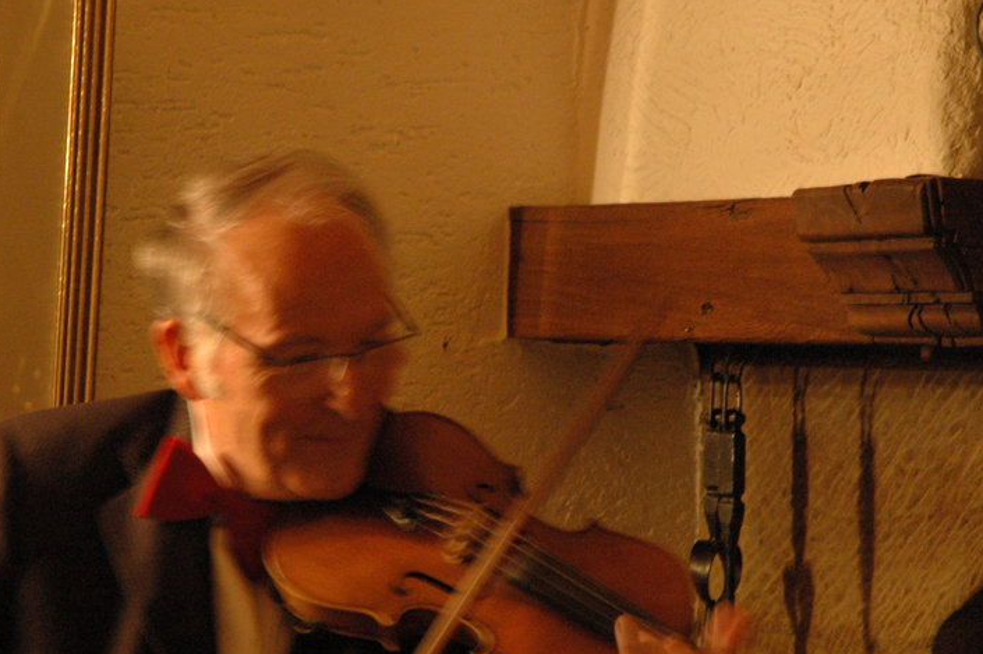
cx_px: 389
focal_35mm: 149
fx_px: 4066
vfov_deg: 9.2
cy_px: 394
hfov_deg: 13.8
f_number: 4.5
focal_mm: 70
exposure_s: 1/10
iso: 1600
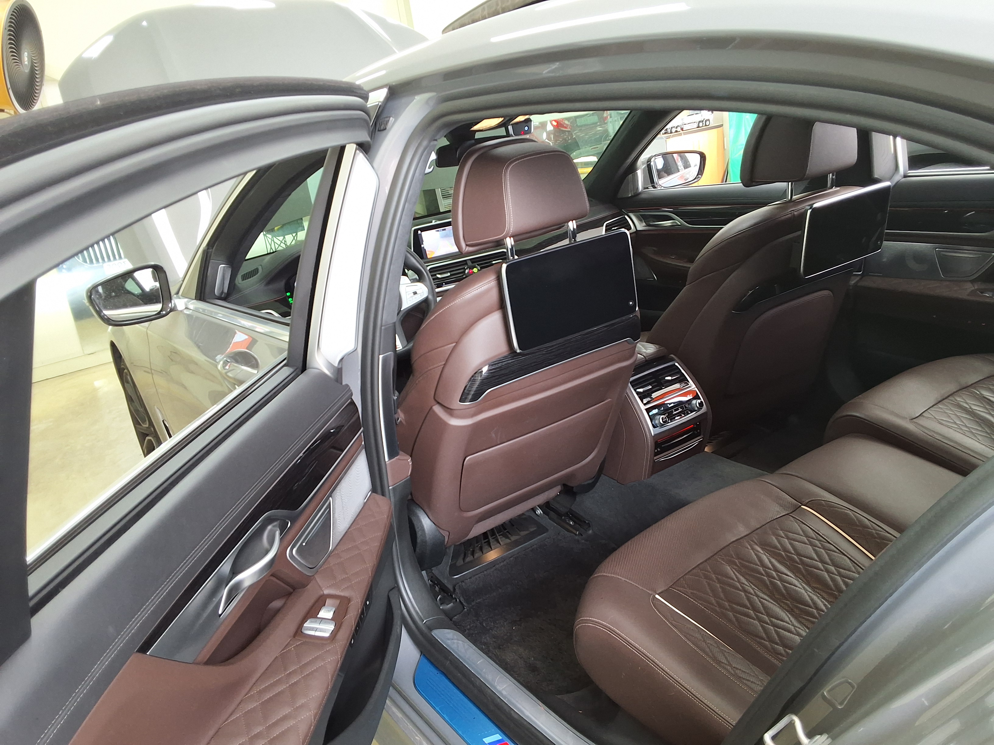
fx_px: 804
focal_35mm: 28
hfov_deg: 63.4
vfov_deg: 49.7
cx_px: 497
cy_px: 372
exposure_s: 1/40
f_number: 1.9
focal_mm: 2.91
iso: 64
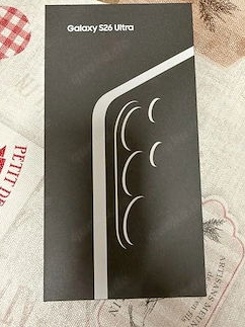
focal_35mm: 31
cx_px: 121
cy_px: 151
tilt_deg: -83.4
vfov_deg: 58.3
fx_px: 293
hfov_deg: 45.4
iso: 400
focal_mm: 2.22
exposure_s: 1/50
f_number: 2.2
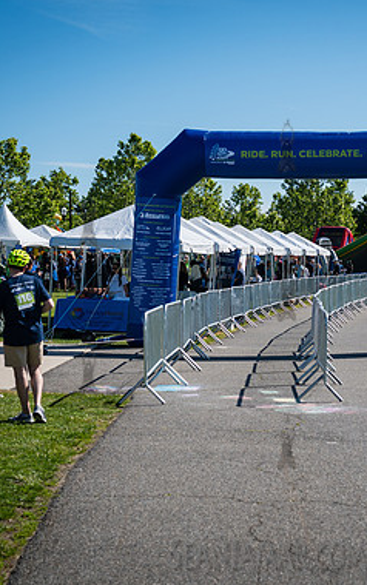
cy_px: 294
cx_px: 285
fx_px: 1119
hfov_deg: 18.5
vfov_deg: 29.4
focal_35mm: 70
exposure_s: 1/1600
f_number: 4.5
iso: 160
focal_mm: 45
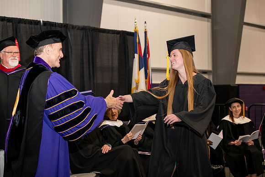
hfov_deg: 28.8
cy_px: 88
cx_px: 132
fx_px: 515
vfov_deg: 19.5
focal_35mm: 70
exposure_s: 1/200
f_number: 5
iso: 2000
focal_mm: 70
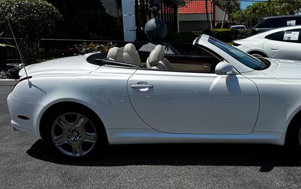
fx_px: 287
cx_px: 194
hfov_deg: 54.5
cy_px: 89
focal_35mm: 35
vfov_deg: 36.3
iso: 80
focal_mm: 6.76
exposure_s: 1/2710
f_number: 1.78
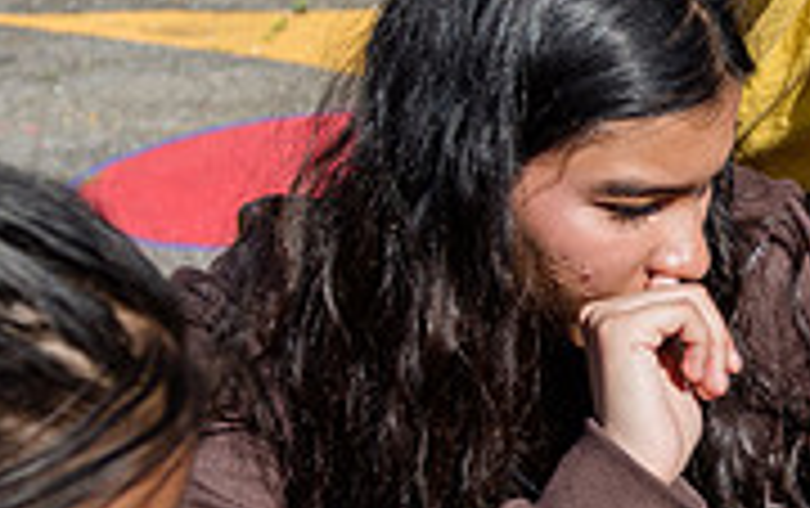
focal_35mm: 116
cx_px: 1061
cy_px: 69
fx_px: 2564
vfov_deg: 11.3
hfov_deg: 16.9
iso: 200
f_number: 4
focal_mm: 29
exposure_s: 1/1250
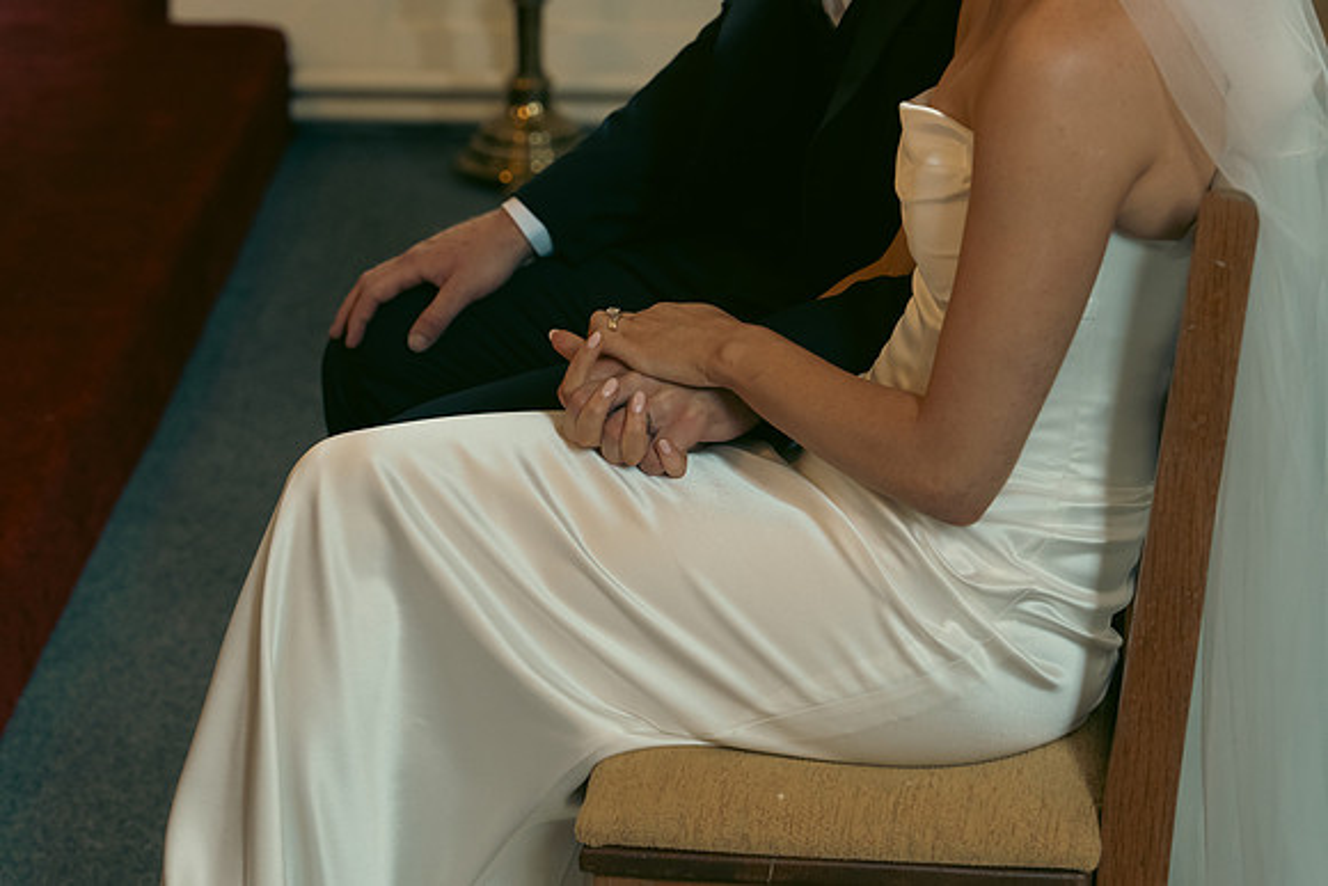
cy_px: 443
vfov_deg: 13.0
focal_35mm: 105
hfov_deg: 19.5
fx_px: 3874
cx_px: 664
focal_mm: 70
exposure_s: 1/200
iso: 1250
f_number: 3.5
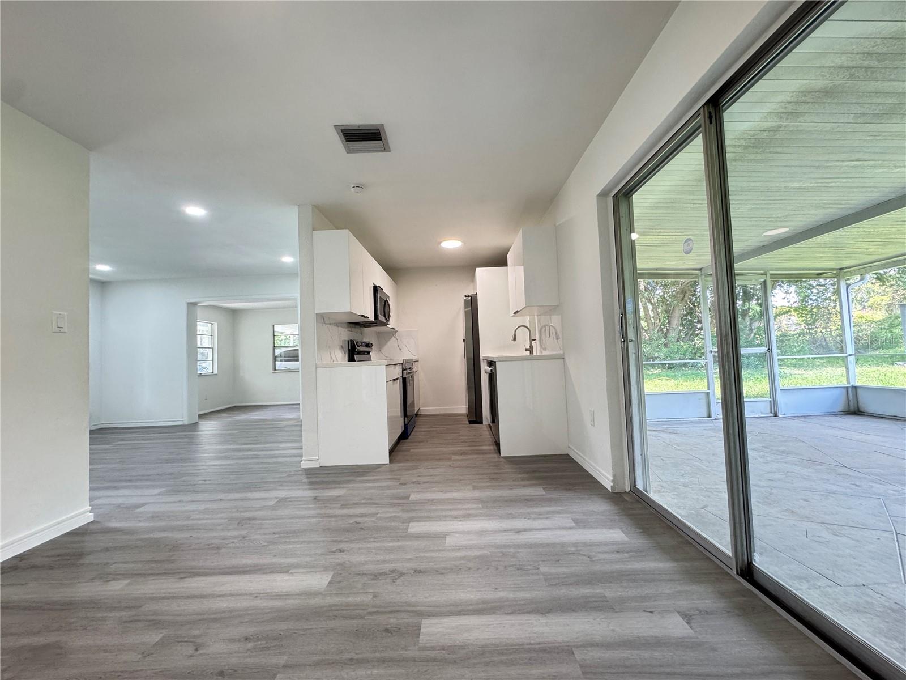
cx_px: 453
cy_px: 340
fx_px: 366
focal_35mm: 14
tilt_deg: +2.0
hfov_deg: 102.1
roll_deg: +1.9
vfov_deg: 85.7
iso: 250
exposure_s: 1/60
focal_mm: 2.22
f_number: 2.2
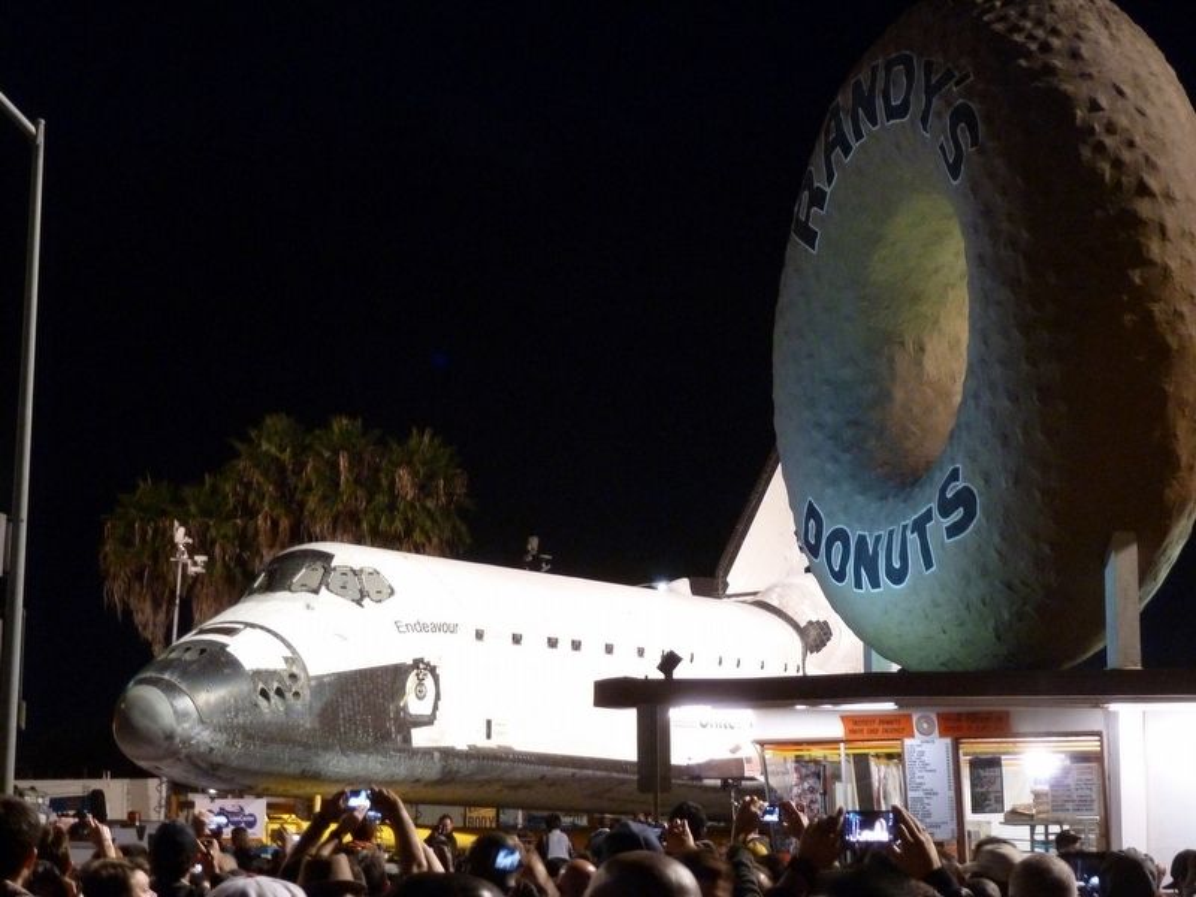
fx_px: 2833
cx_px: 598
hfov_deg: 23.8
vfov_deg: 18.0
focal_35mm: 82
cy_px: 448
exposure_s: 1/8
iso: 500
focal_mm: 14.8
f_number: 4.8
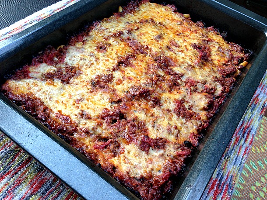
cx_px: 134
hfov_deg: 55.3
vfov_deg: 43.0
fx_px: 255
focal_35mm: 33
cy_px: 100
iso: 50
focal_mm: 4.13
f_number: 2.4
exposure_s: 1/126
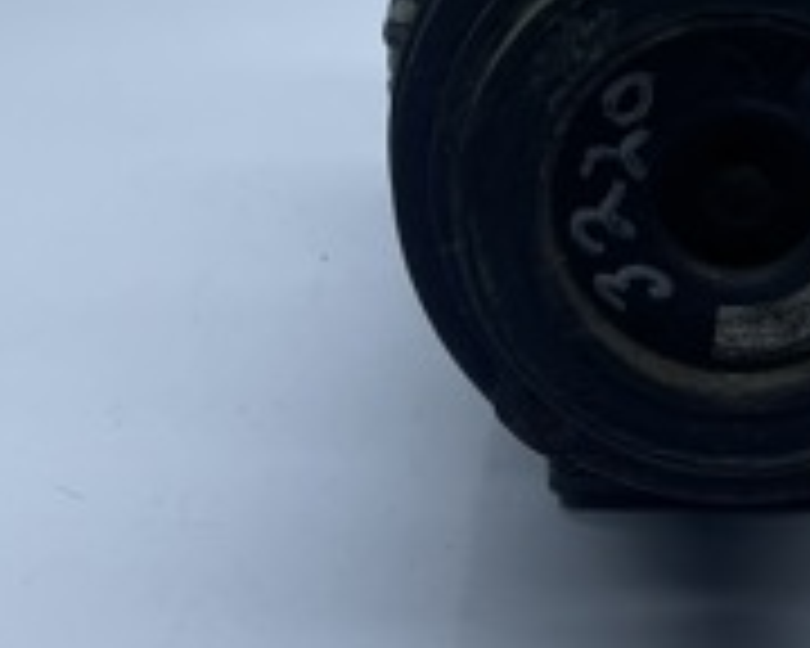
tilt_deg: -24.2
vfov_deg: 17.5
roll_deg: -0.2
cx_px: 662
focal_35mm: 87
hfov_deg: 21.7
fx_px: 2086
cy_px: 117
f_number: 1.6
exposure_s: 1/1493
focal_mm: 5.1
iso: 32
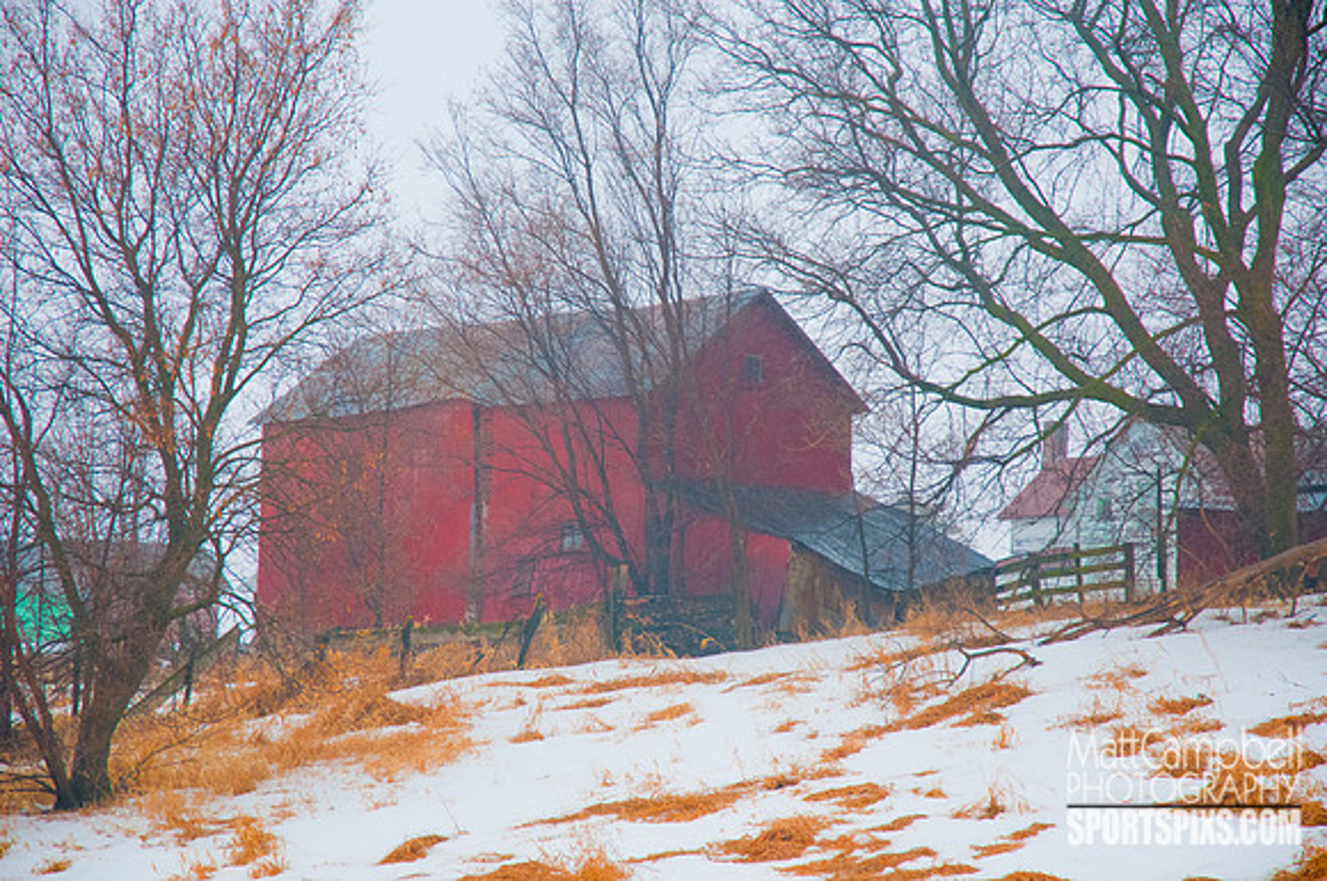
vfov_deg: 13.0
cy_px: 440
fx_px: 3865
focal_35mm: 105
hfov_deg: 19.5
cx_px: 664
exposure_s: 1/40
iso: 200
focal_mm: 70
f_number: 4.5
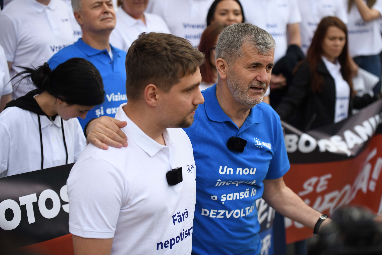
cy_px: 128
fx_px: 743
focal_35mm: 70
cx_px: 191
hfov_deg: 28.8
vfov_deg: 19.5
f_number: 2.8
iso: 900
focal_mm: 70
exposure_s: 1/8000
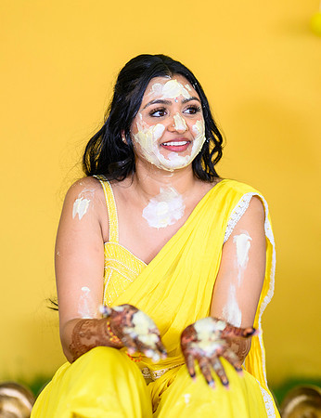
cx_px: 125
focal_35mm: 135
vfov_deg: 14.5
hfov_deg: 11.2
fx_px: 1642
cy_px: 197
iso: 400
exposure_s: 1/400
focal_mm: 85
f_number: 1.6
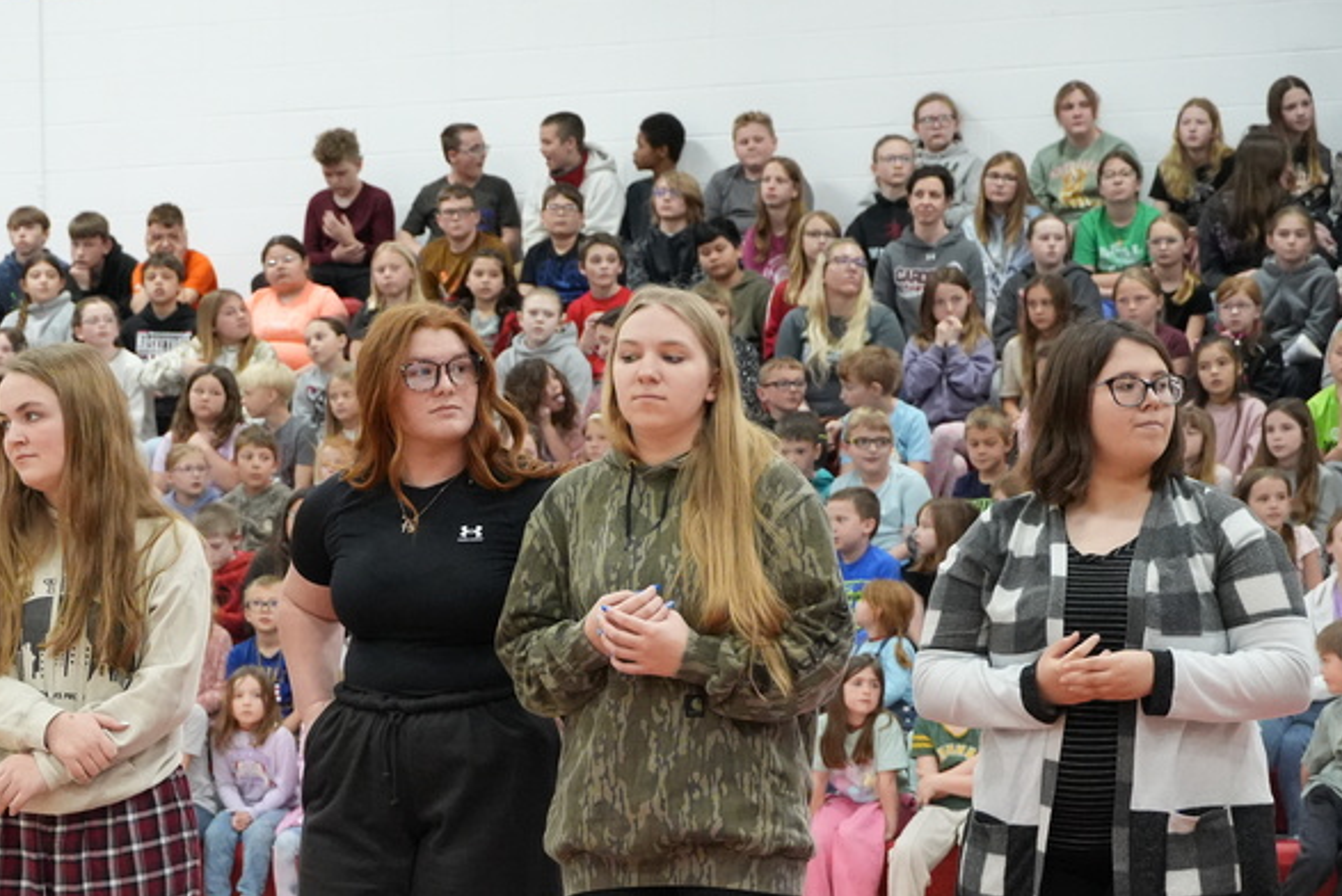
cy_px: 767
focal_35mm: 157
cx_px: 176
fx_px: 5855
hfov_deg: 13.0
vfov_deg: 8.7
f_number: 5.6
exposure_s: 1/250
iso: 5000
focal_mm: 60
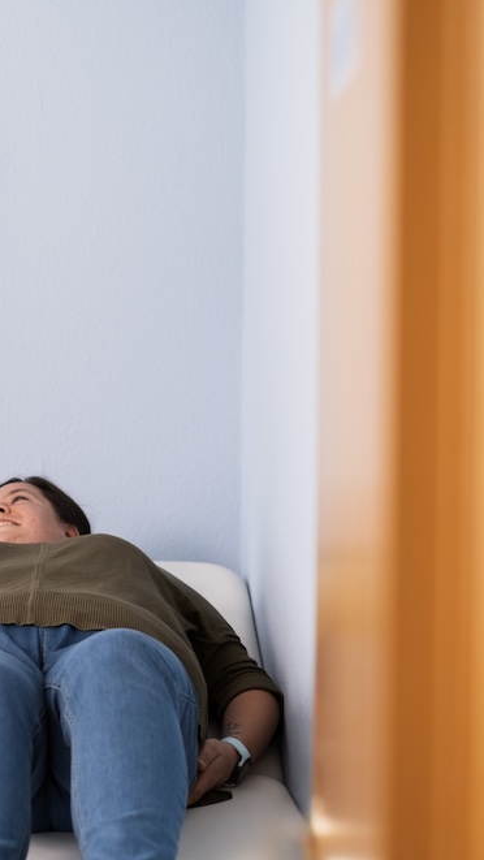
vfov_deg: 25.3
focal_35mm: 84
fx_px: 1916
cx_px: -18
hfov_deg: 14.1
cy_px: 430
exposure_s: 1/200
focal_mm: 35
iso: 200
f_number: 1.8
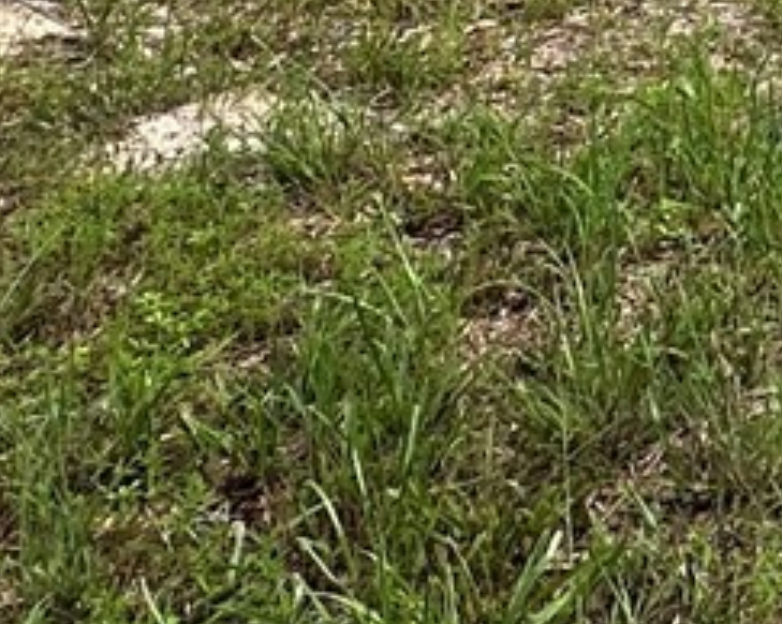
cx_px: 1197
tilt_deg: +0.2
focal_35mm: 90
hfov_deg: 18.6
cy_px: -624
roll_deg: -1.2
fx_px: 2081
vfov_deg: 14.3
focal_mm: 2.22
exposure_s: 1/200
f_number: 2.2
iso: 40
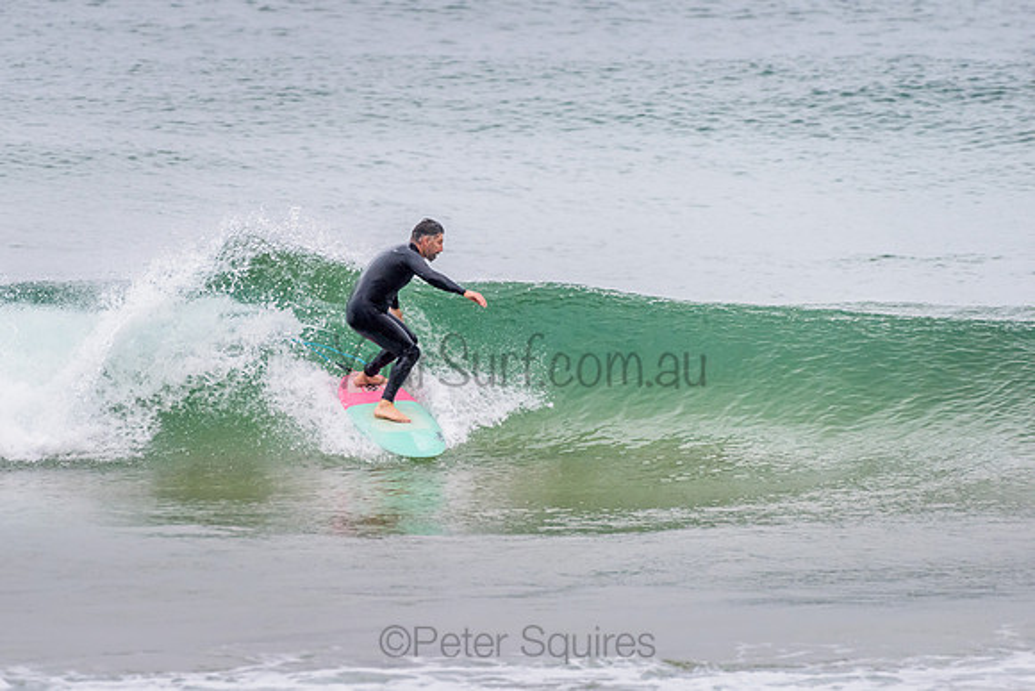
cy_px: 272
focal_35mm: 613
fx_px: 17637
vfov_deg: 2.2
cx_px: 400
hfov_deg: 3.4
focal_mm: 500
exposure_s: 1/1000
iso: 800
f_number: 5.6
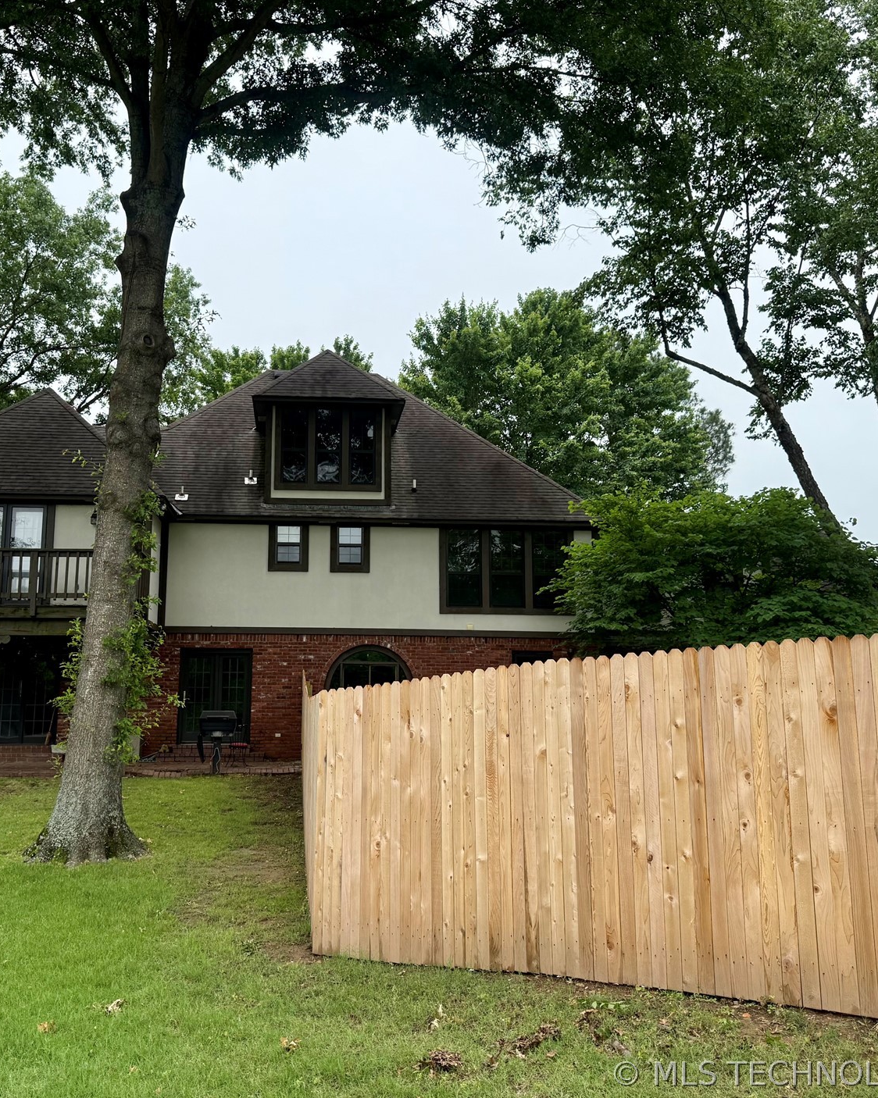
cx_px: 366
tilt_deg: +10.3
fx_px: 1040
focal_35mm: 32
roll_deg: -0.1
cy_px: 537
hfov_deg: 45.6
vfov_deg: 55.7
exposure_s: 1/2299
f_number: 1.78
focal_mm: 6.76
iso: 100
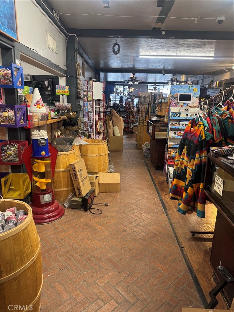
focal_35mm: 24
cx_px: 117
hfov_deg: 56.8
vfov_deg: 71.6
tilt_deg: -16.3
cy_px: 156
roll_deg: -0.7
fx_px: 216
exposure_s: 1/60
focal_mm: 6.76
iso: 160
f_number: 1.78
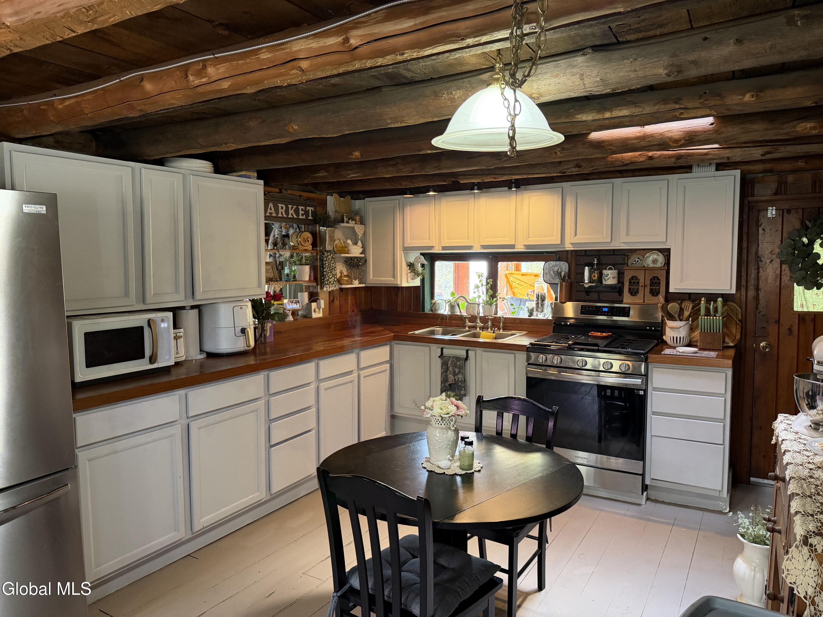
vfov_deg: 56.8
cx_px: 412
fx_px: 571
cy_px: 308
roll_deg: -0.4
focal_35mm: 24
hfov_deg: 71.6
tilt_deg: -5.4
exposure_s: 1/60
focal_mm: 6.76
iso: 320
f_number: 1.78
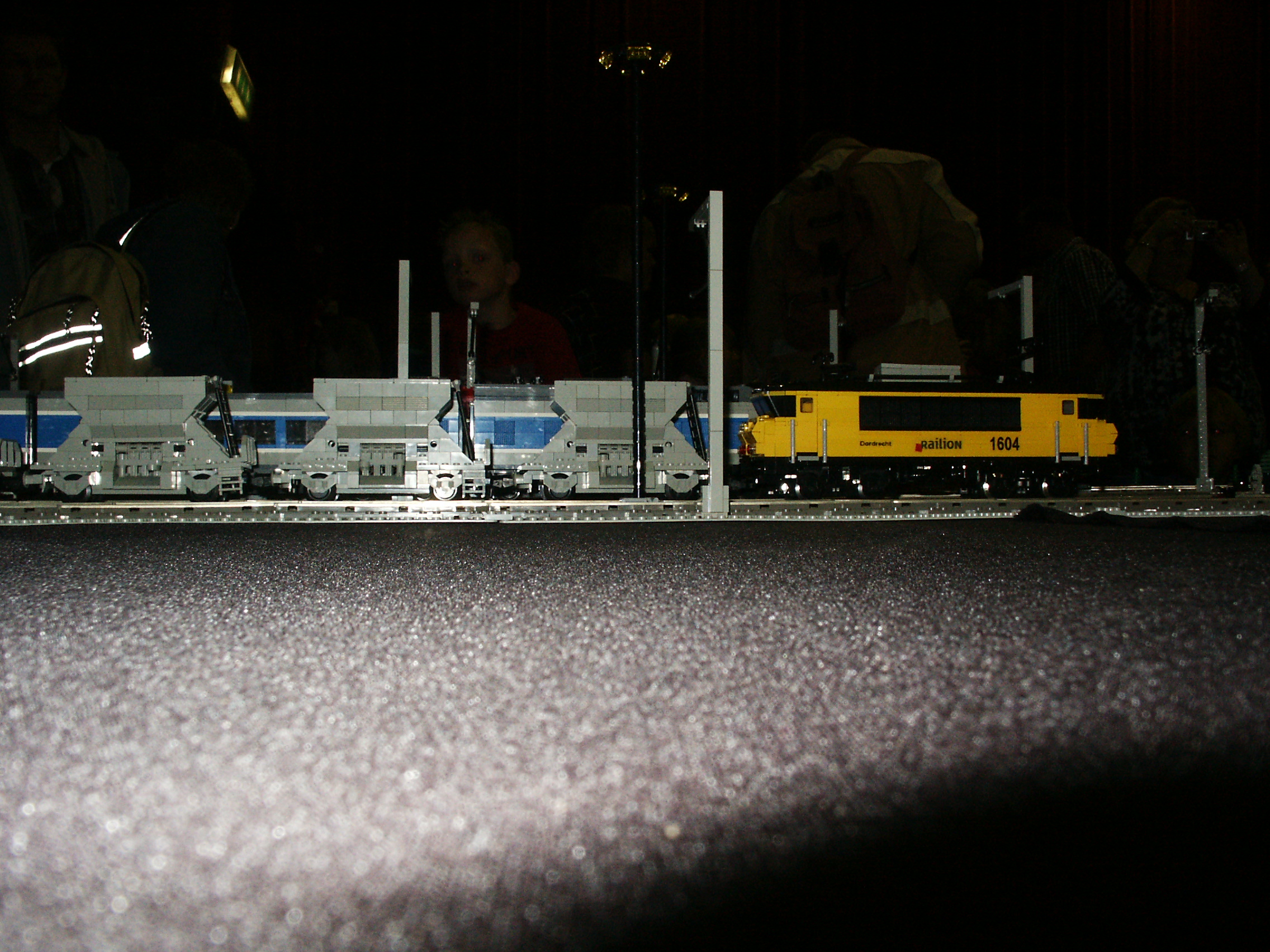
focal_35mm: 35
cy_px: 476
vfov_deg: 40.7
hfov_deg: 52.6
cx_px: 635
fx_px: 1284
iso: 200
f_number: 6.7
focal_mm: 7.18
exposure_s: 1/45
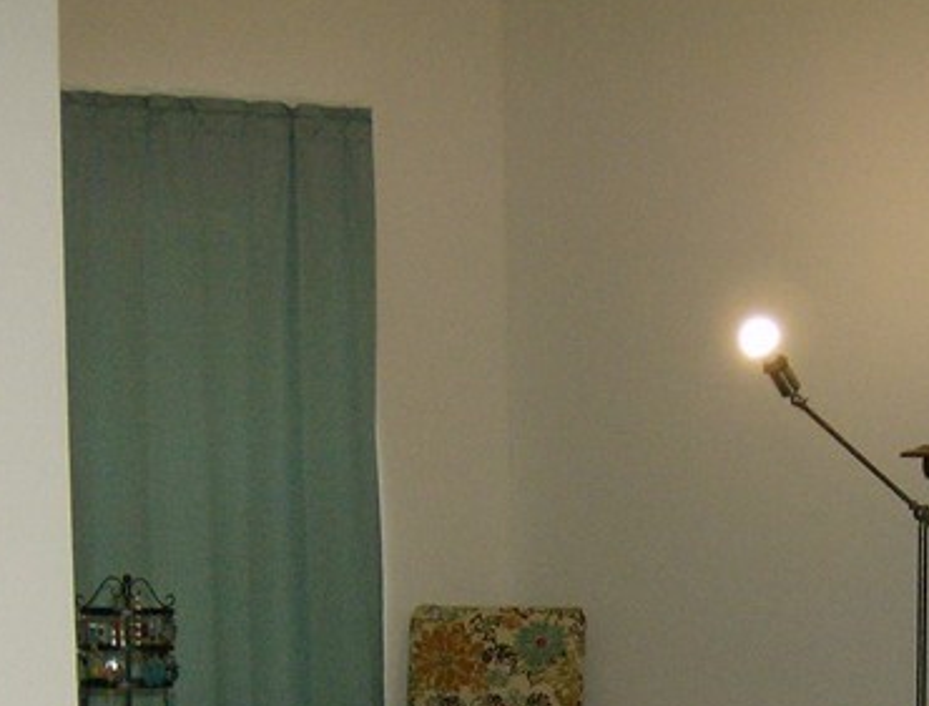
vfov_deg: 14.5
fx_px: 2669
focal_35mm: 99
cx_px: 679
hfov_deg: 19.6
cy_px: 867
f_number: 2.8
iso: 200
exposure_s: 1/60
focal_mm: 6
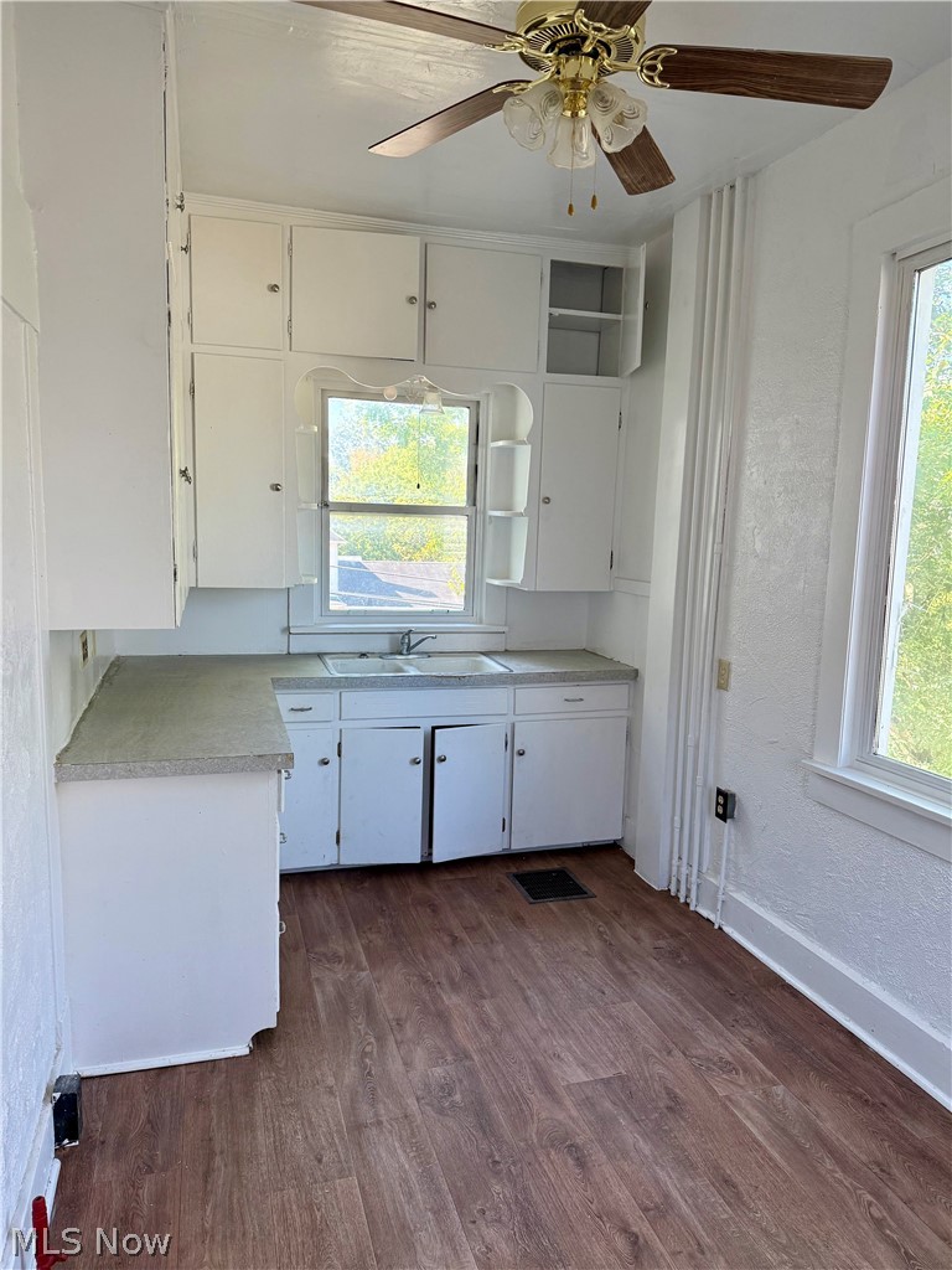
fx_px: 880
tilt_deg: -7.6
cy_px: 635
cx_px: 476
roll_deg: -2.0
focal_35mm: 24
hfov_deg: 56.8
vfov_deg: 71.6
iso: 200
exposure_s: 1/228
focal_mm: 6.76
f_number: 1.78
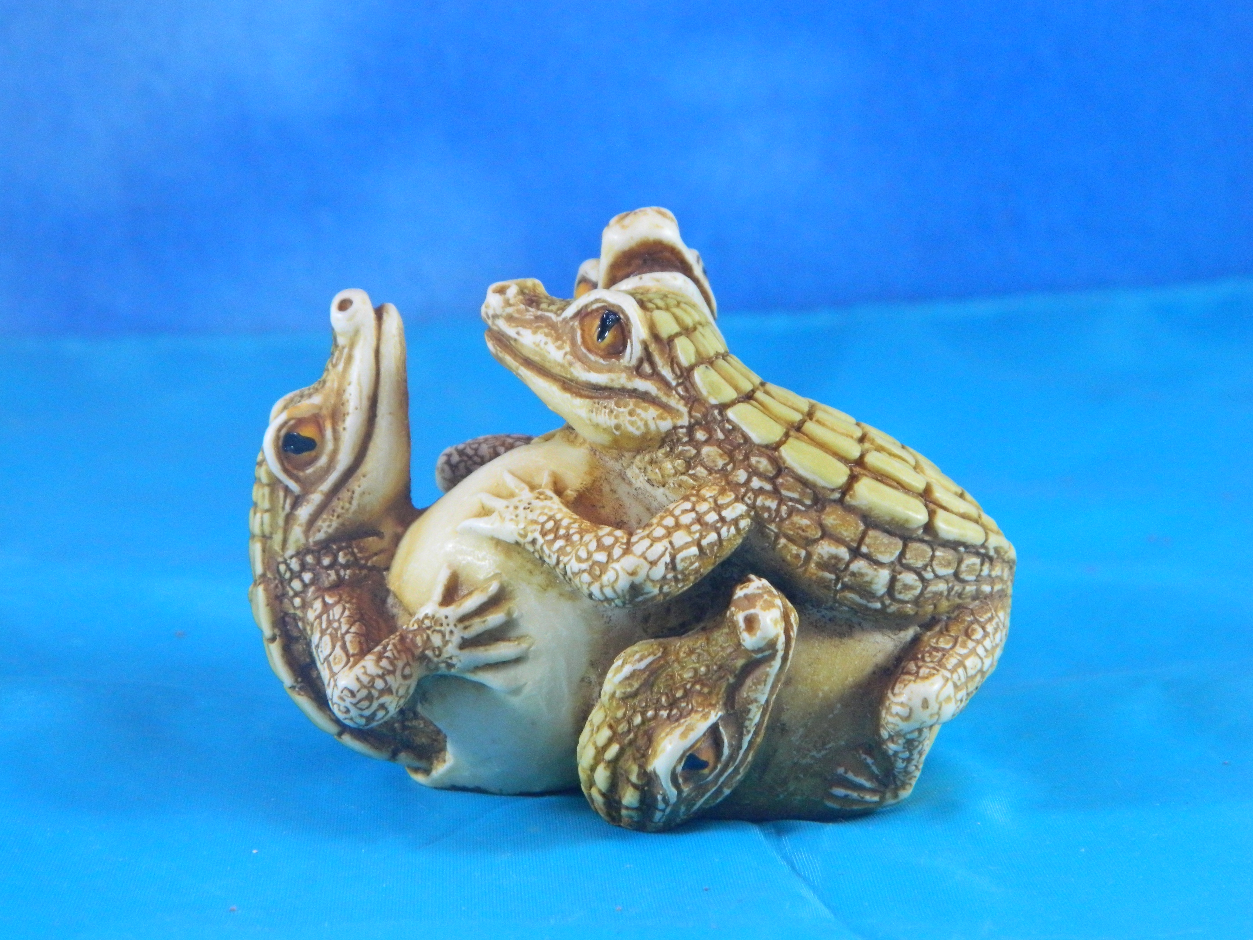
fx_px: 3041
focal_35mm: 84
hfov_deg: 23.3
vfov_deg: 17.6
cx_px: 626
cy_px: 470
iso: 400
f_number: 4.2
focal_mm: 15.1
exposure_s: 1/25
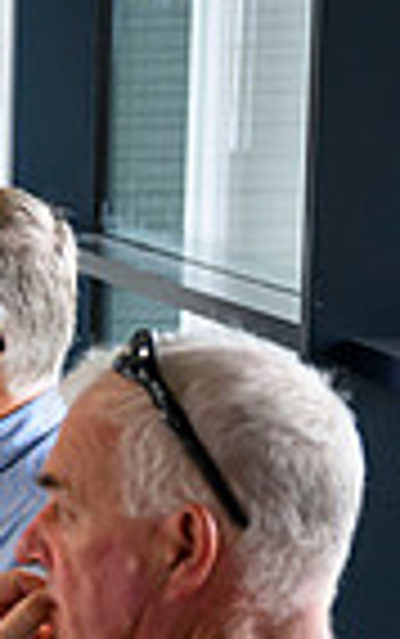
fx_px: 2646
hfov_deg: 7.3
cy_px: 410
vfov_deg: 13.7
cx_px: -924
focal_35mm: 152
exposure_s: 1/400
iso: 1600
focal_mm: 34.5
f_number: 3.2
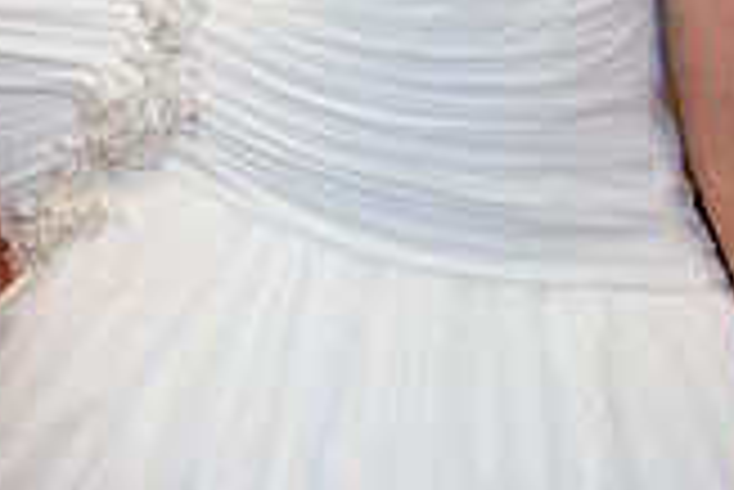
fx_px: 3265
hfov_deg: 12.5
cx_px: -135
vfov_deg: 8.3
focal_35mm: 160
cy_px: -328
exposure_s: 1/50
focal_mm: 45
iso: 800
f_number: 3.2
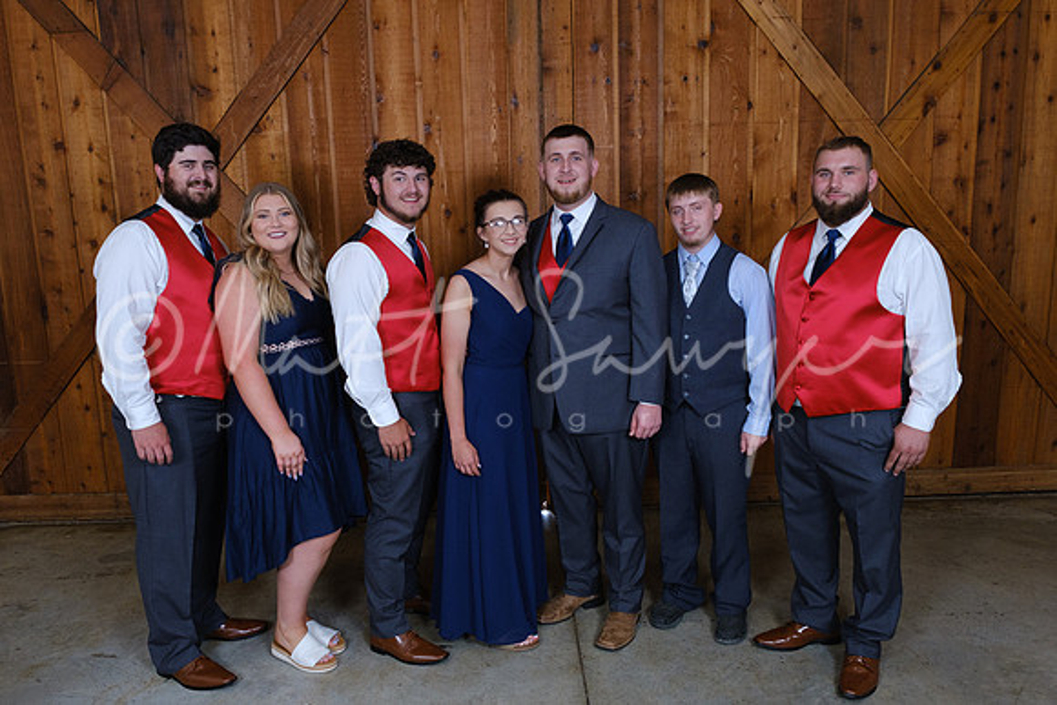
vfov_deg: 44.8
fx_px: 855
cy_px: 382
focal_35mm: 29
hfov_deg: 63.4
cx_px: 491
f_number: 4.5
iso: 1600
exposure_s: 1/60
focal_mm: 16
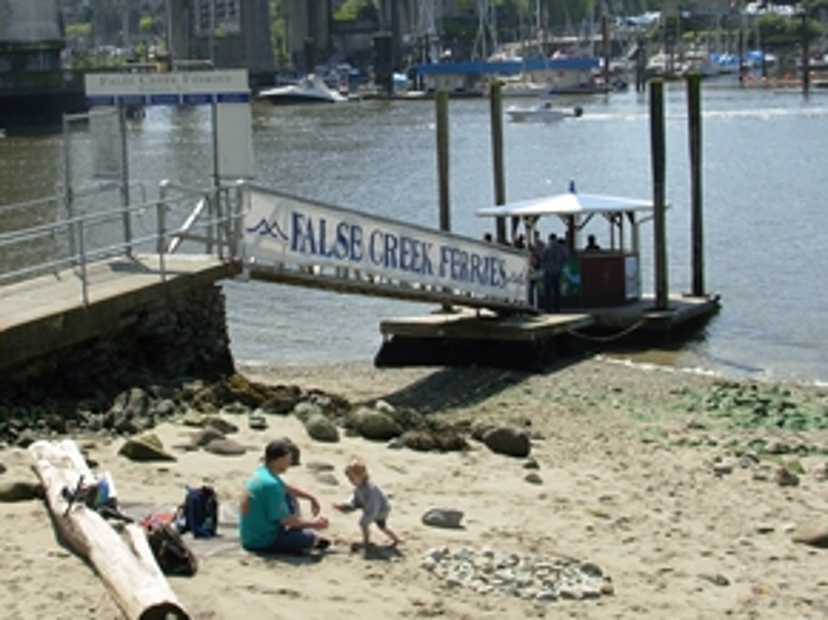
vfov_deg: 23.1
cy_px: 166
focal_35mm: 63
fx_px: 1506
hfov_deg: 30.7
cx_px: 334
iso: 50
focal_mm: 6.3
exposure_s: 1/384
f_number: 4.9
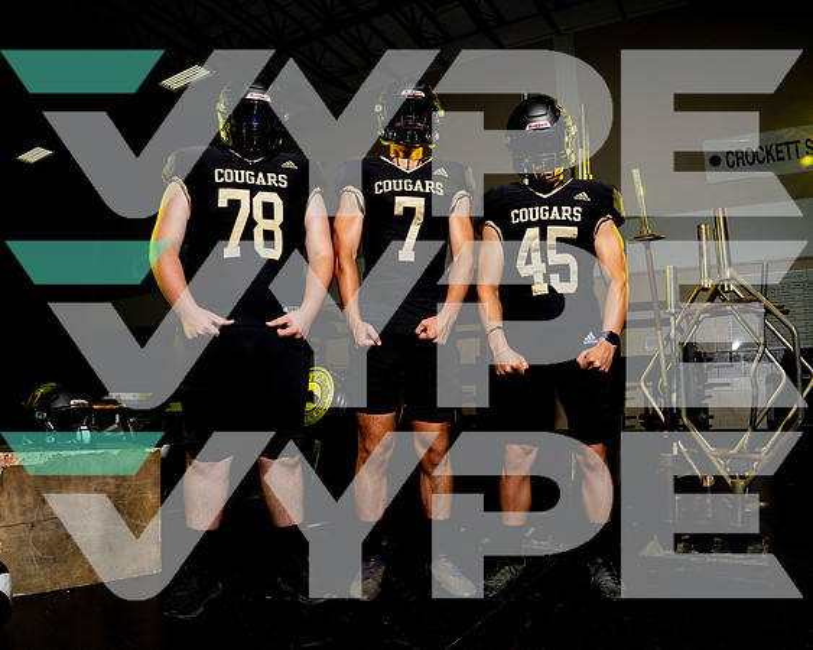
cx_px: 422
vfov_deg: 58.8
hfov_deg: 70.4
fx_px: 576
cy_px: 341
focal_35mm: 24
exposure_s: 1/250
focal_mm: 20
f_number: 8
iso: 250
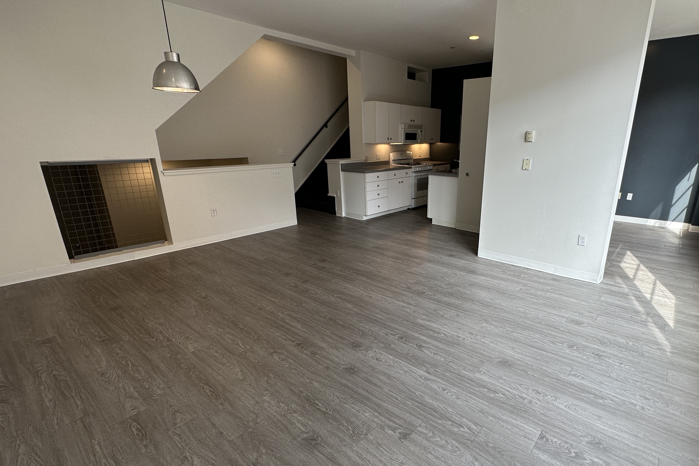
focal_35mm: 18
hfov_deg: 89.4
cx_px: 402
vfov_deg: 67.3
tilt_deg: -17.5
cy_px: 247
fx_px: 349
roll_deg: -0.8
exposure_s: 1/120
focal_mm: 2.22
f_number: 2.2
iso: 80
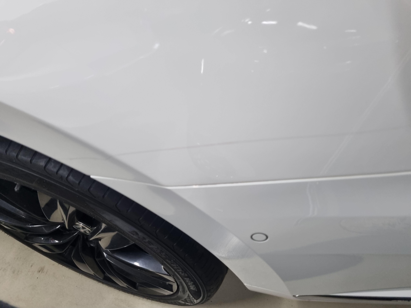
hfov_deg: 67.3
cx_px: 206
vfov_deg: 53.1
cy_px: 154
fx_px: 309
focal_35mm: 26
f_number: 1.8
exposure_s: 1/60
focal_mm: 5.4
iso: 200
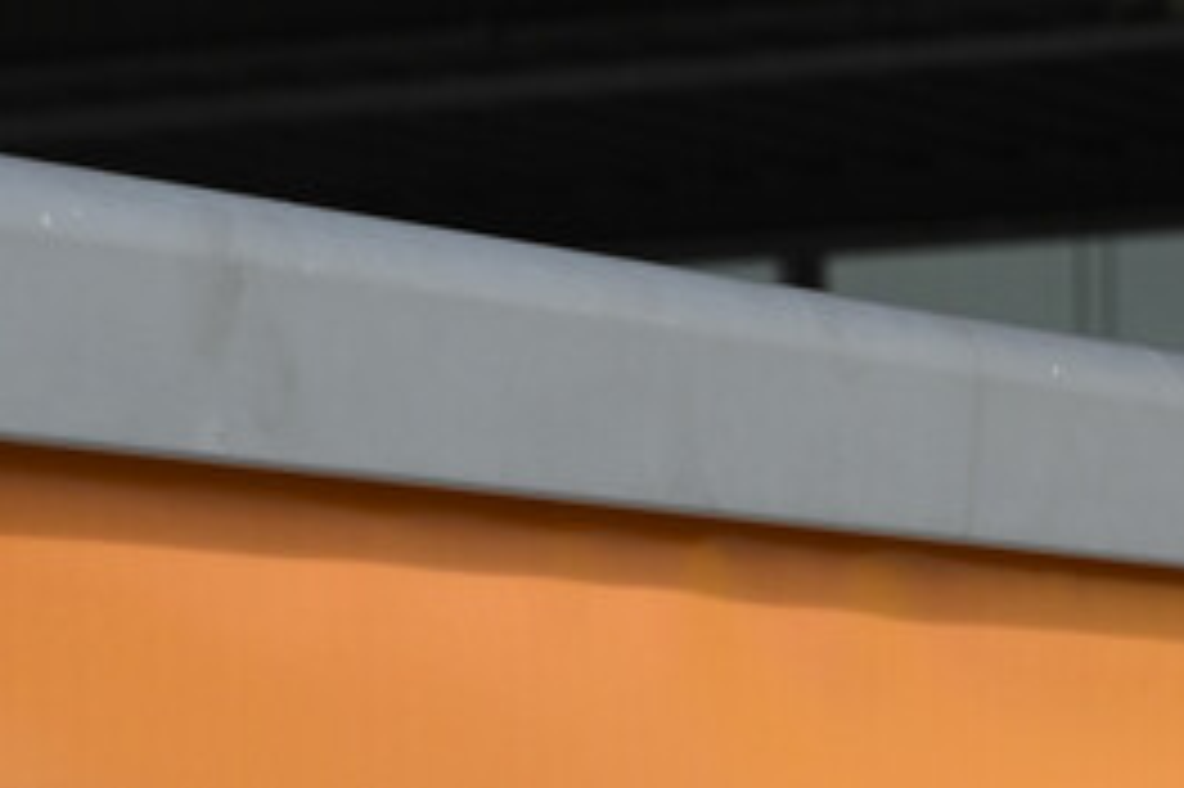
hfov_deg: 9.3
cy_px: 1641
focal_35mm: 210
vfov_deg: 6.3
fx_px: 6904
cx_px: 2228
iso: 220
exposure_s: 1/400
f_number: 8
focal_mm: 34.5
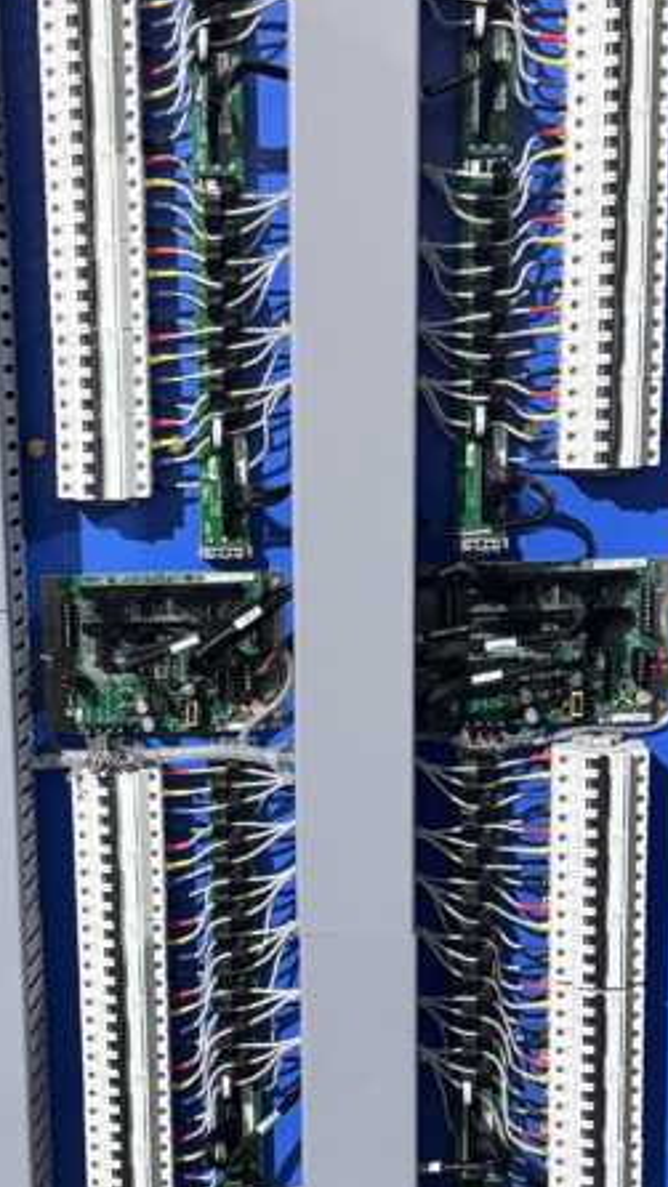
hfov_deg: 19.9
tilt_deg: -11.9
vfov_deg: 34.5
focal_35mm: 60
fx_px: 1889
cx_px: 146
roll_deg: +2.0
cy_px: 817
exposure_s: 1/50
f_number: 1.78
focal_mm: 6.76
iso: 500
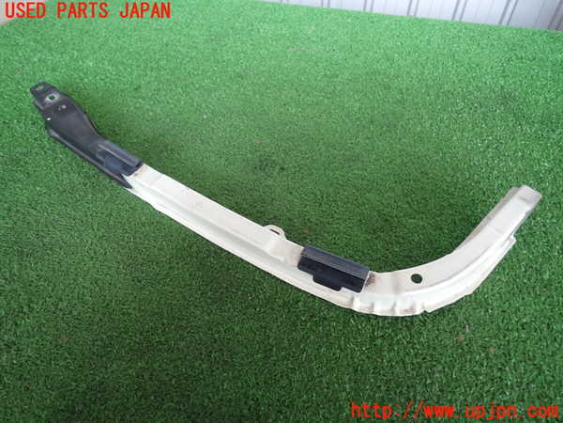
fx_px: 407
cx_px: 282
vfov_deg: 54.9
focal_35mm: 25
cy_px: 212
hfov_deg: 69.4
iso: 100
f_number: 2
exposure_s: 1/60
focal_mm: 4.5
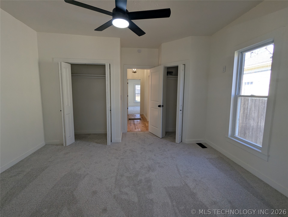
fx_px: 133
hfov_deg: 94.4
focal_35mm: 16
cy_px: 108
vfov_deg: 78.2
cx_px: 144
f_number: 2.2
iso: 92
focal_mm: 2.35
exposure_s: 1/184
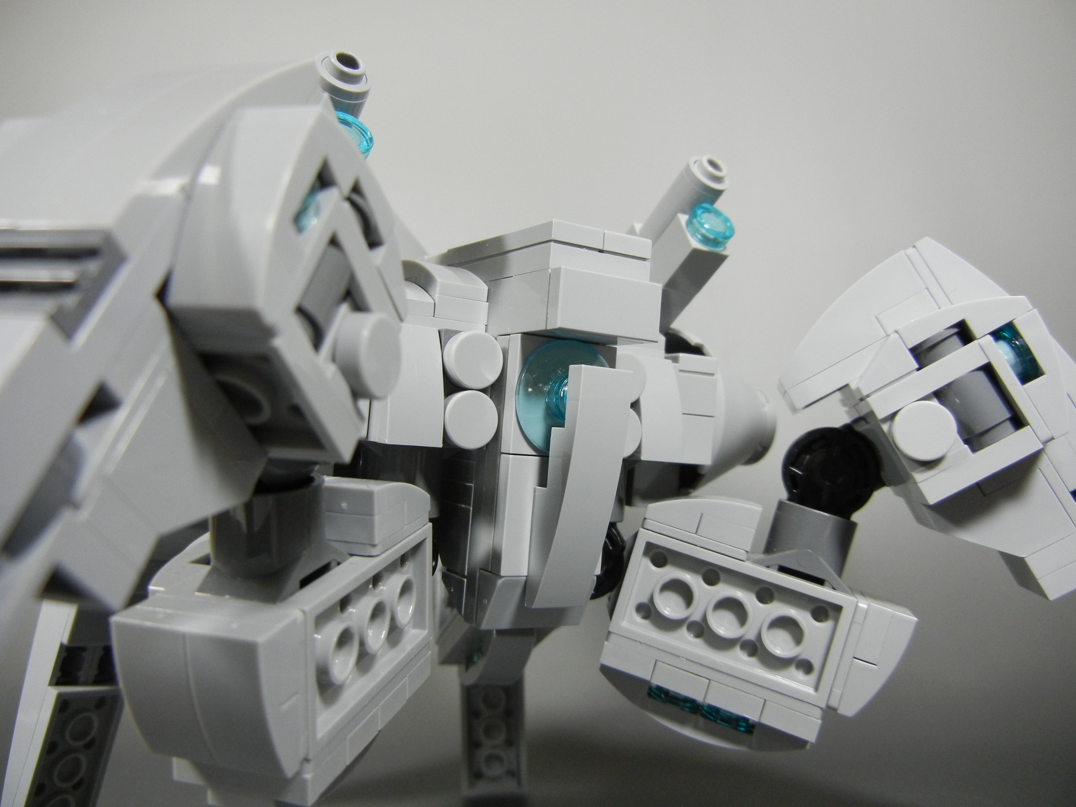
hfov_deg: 60.0
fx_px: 933
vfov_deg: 46.8
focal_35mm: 30
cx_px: 538
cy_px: 404
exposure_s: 1/54.3
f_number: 3.5
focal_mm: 5.4
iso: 400
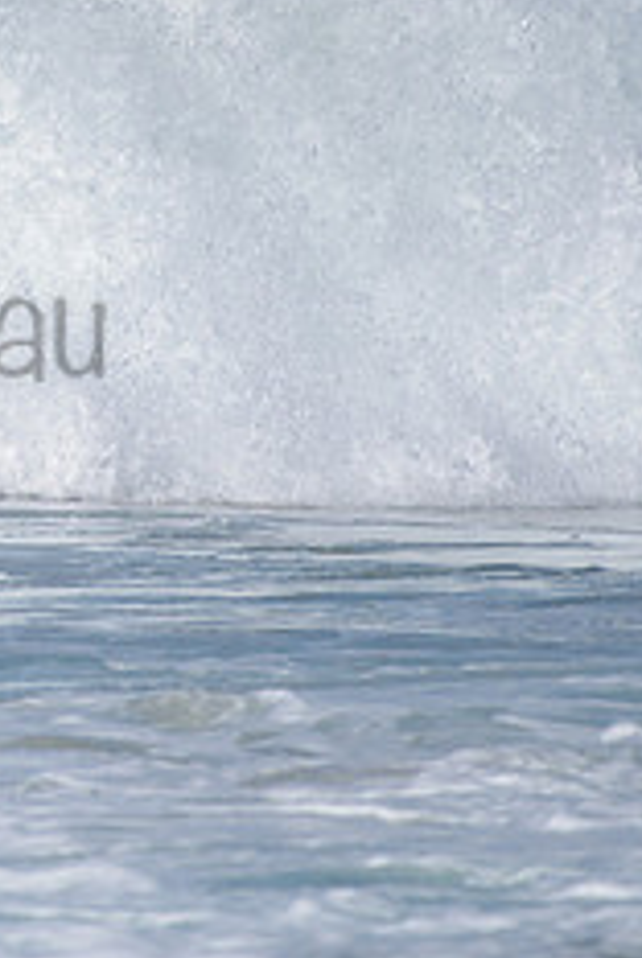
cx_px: -329
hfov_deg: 1.1
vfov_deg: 1.7
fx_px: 33149
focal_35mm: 1243
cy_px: 282
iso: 160
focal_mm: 500
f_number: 5.6
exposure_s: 1/2000
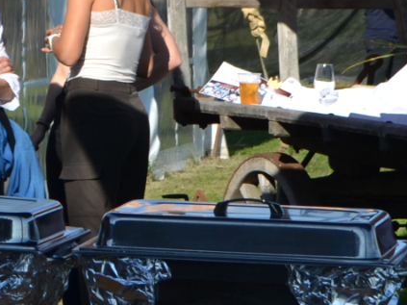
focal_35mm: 244
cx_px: -208
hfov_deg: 7.9
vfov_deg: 6.1
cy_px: 7
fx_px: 2872
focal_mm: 35
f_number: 8
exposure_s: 1/250
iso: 100
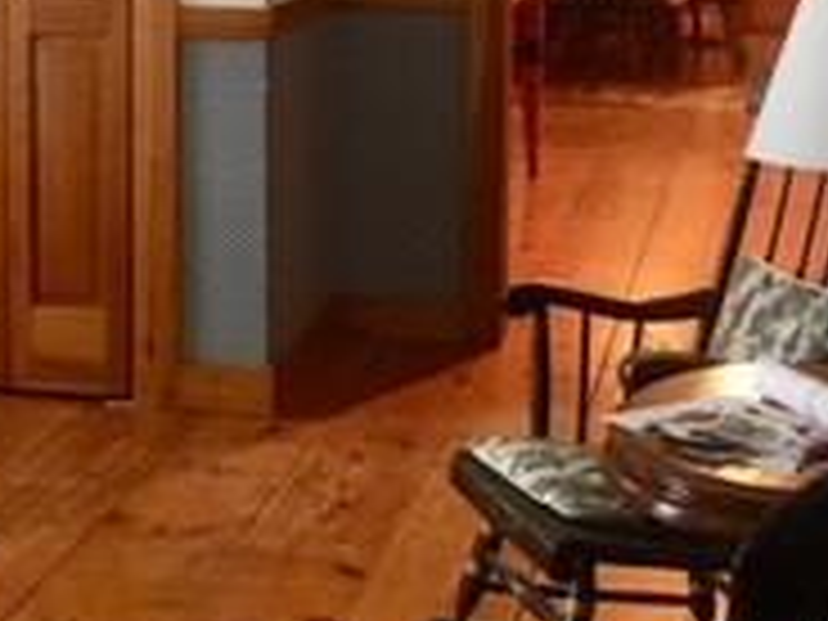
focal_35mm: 101
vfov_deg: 14.5
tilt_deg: -4.7
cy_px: 40
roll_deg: +1.1
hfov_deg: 19.1
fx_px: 2416
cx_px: 76
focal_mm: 4.15
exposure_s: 1/24
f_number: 2.2
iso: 200
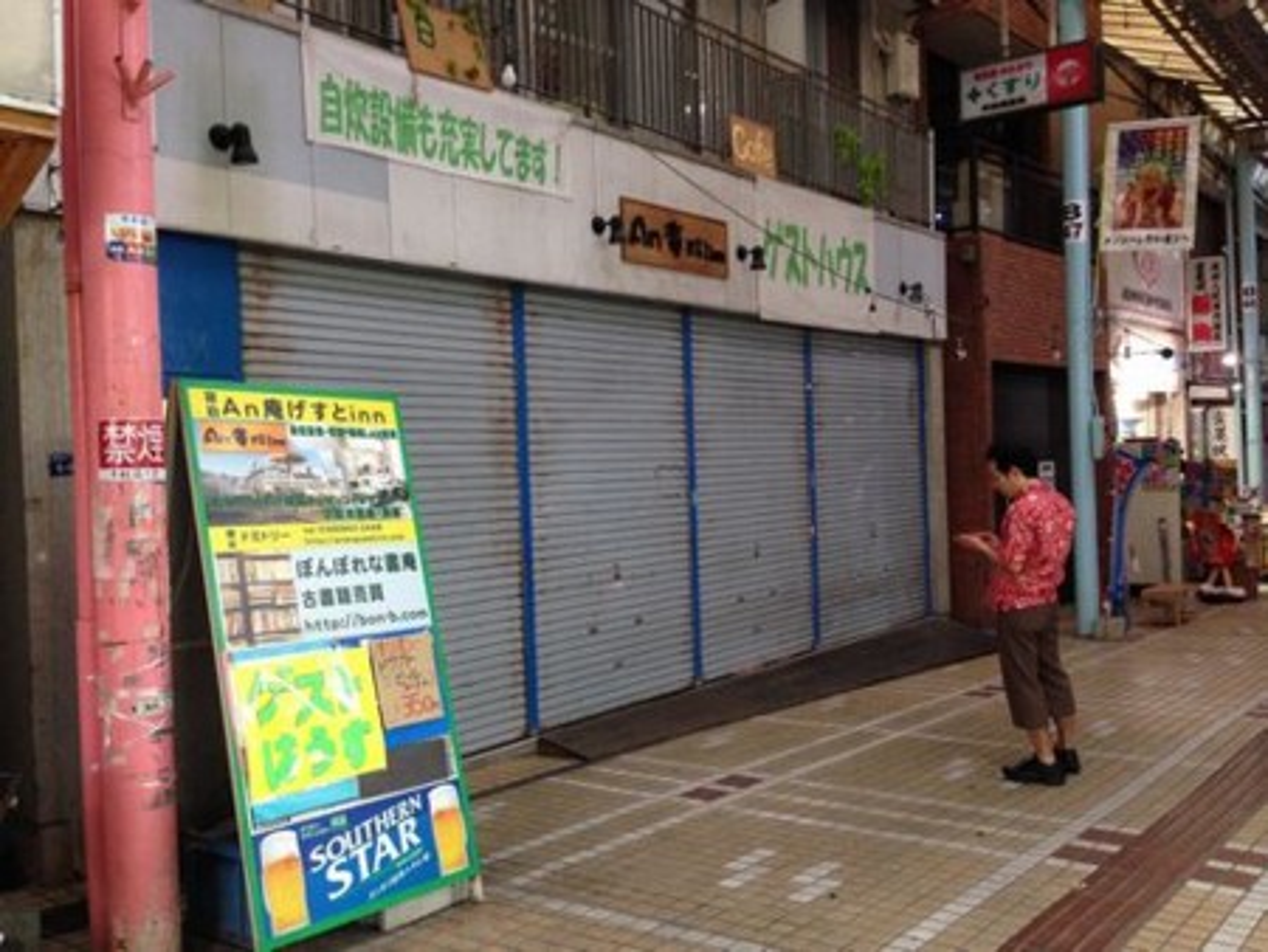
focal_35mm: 33
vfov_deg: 43.0
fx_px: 1209
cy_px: 476
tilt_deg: -0.6
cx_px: 634
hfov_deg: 55.3
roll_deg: +0.6
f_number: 2.4
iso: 160
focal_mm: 4.12
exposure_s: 1/20
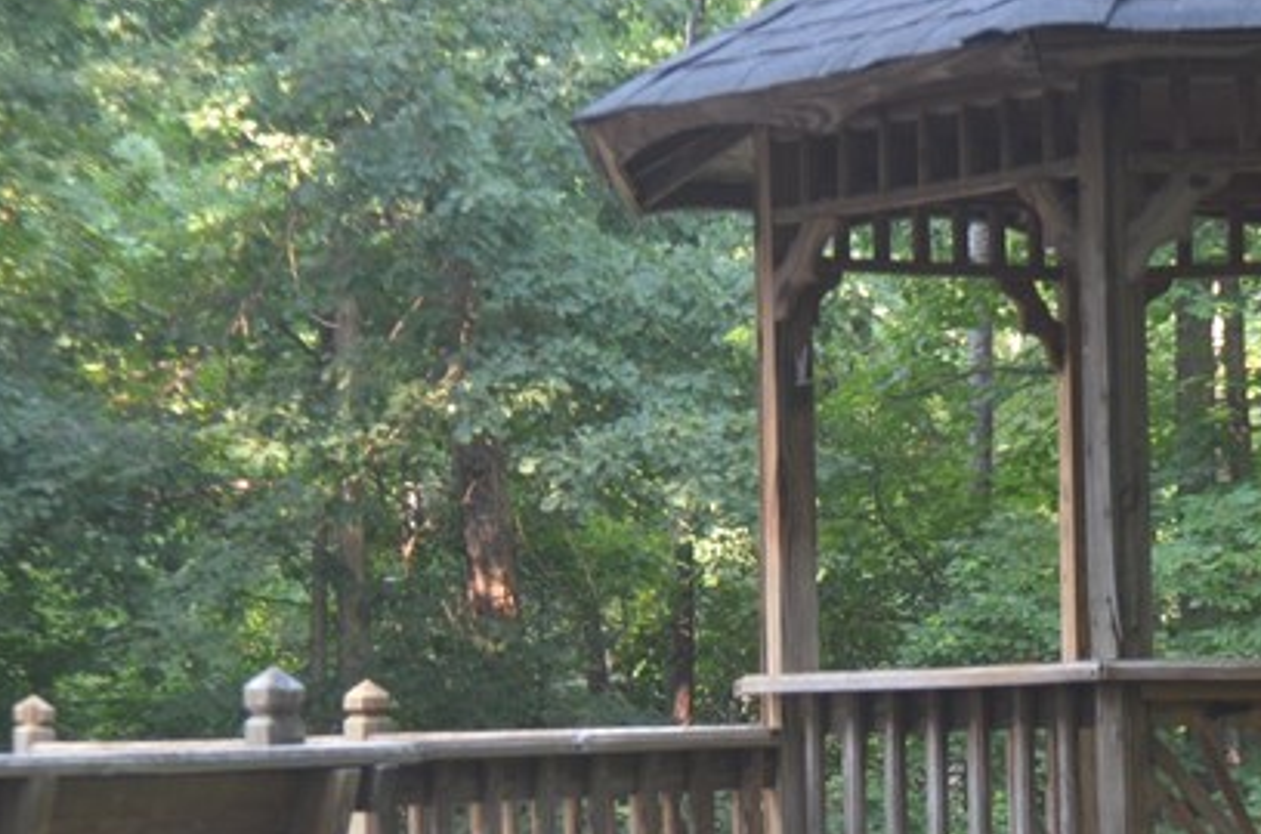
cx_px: 474
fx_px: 4753
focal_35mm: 136
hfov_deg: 15.1
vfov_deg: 10.0
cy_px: 817
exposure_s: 1/80
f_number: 5
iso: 400
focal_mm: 34
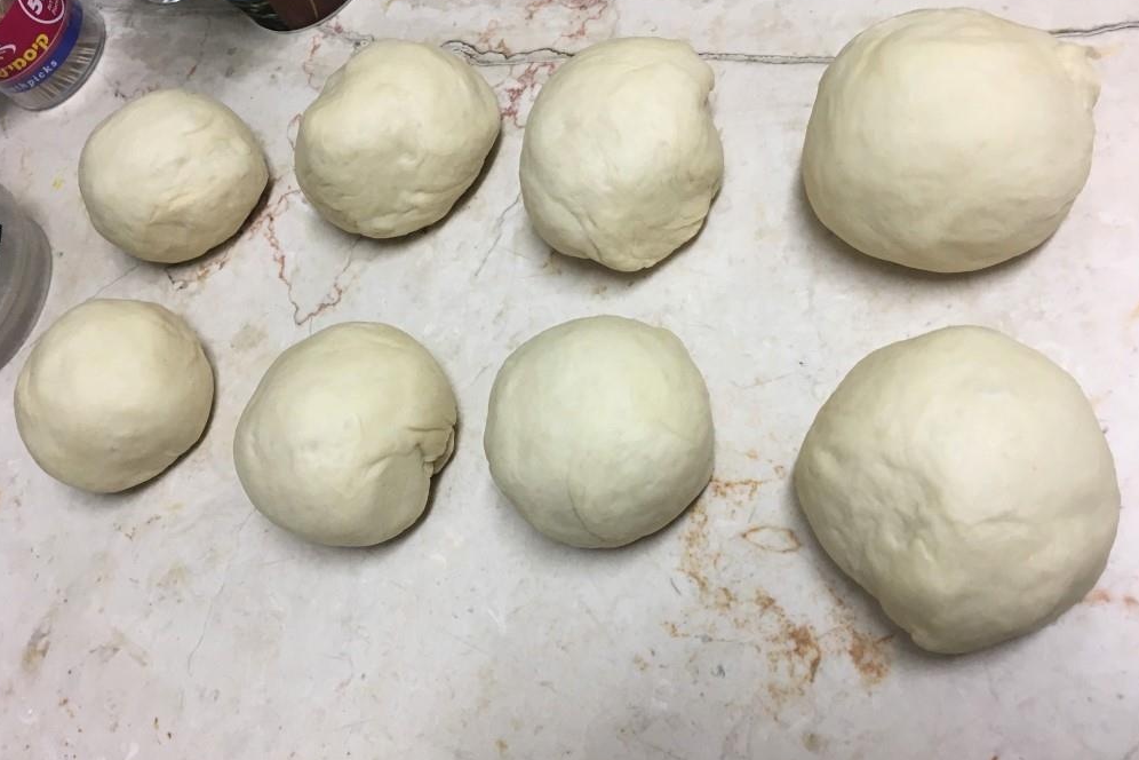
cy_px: 386
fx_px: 981
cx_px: 561
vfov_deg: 42.3
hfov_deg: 60.3
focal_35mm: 31
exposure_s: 1/33
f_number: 2.2
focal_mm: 4.15
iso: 50
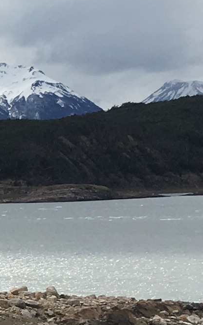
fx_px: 1656
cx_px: -448
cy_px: 271
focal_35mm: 187
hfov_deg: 6.3
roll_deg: +2.1
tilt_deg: -2.0
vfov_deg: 11.2
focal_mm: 4.15
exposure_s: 1/2481
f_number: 2.2
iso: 25
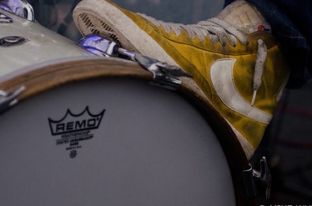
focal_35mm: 135
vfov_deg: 10.1
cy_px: 56
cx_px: 200
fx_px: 1167
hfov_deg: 15.2
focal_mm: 58
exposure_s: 1/160
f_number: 2.8
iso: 640
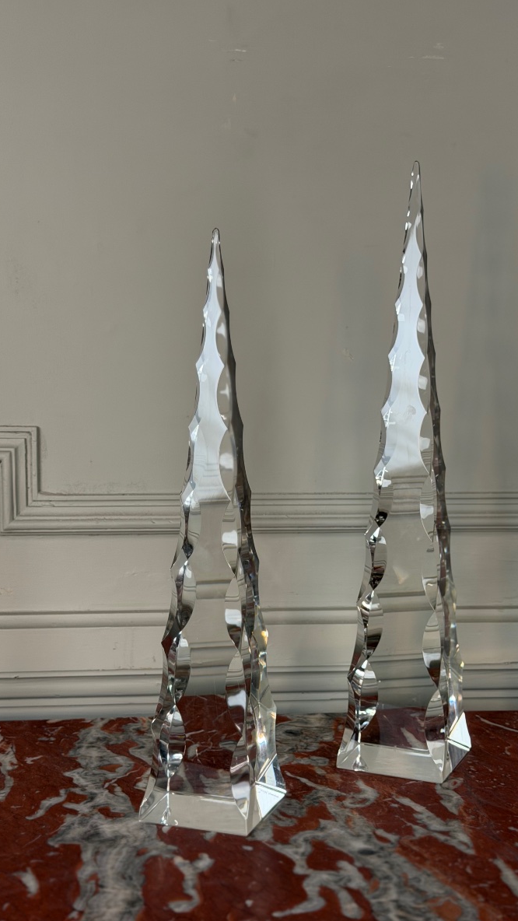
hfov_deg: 22.6
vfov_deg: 39.2
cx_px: 301
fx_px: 1294
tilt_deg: -6.3
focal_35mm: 53
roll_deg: -0.1
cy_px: 460
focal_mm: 6.76
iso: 80
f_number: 1.78
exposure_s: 1/50
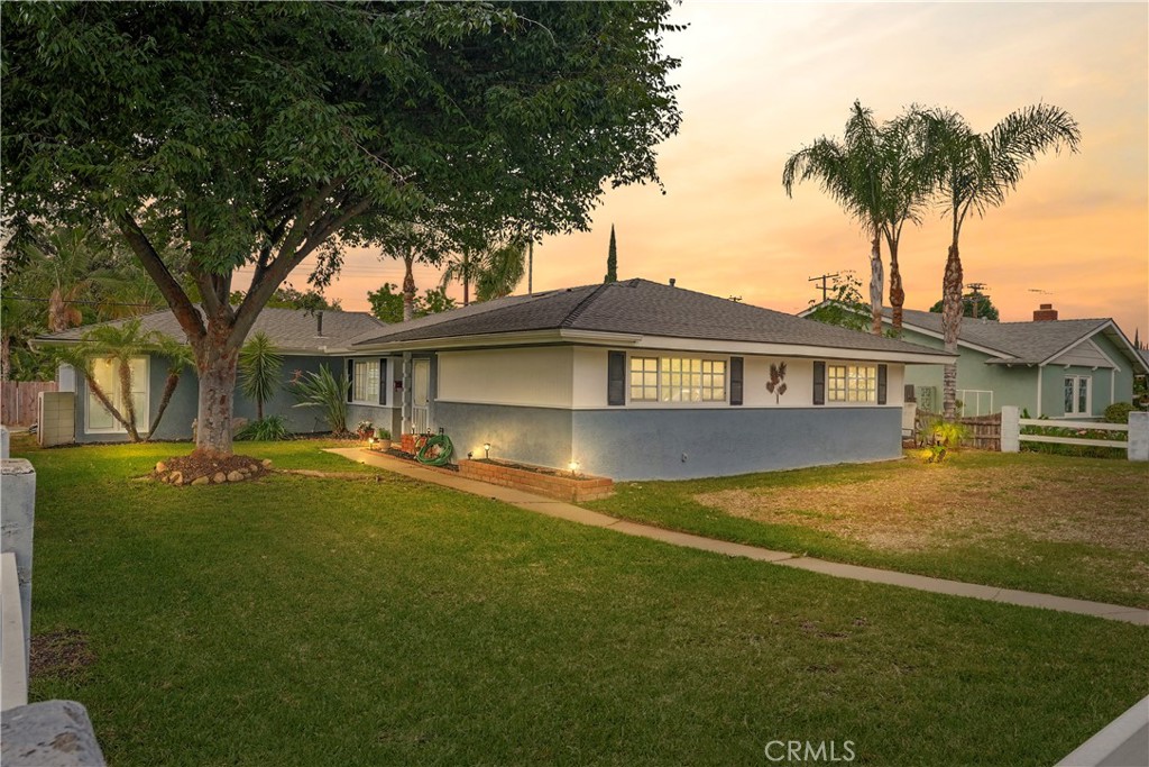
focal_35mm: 24
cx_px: 574
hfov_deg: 73.7
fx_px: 766
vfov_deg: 53.1
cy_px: 384
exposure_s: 1/160
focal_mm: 24
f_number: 9
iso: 400
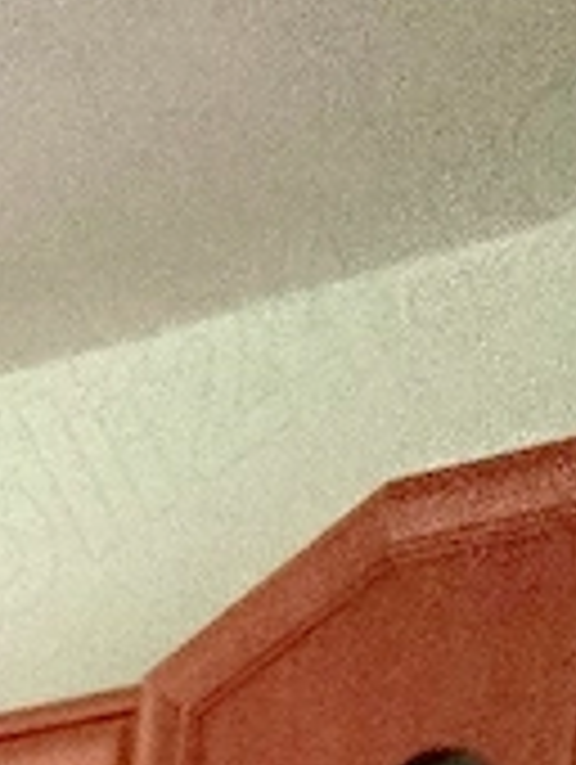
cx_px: -1426
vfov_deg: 7.6
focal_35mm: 188
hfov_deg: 6.8
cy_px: 2979
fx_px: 4161
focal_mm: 5.24
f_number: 1.7
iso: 1126
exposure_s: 1/25
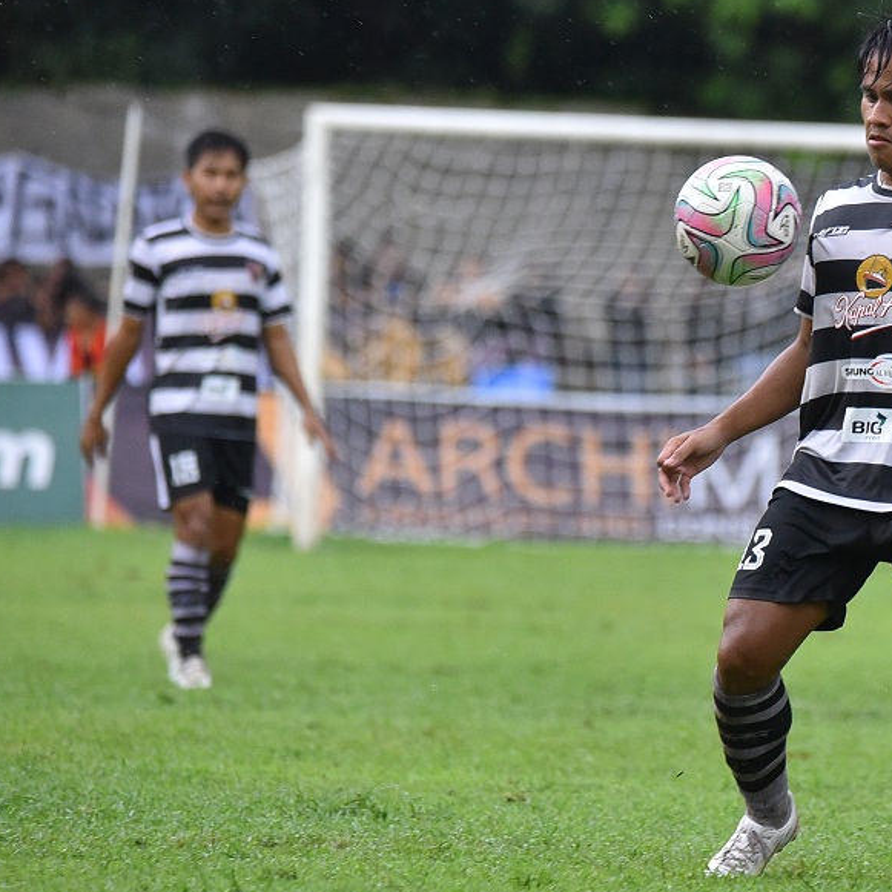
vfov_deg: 2.9
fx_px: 17900
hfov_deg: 2.9
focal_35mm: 614
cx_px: 972
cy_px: 429
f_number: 6.3
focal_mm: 310
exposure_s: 1/800
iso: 2800
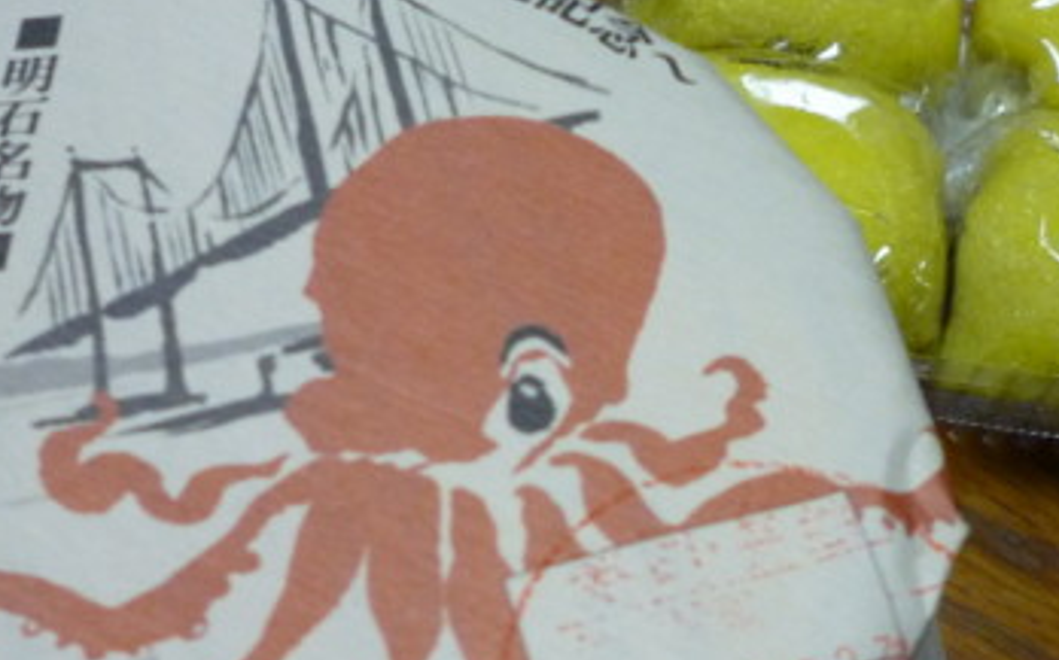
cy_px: 395
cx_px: 642
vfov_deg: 21.2
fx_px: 1759
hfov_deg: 33.4
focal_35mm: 61
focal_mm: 4.4
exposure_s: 1/30
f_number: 2.8
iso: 250
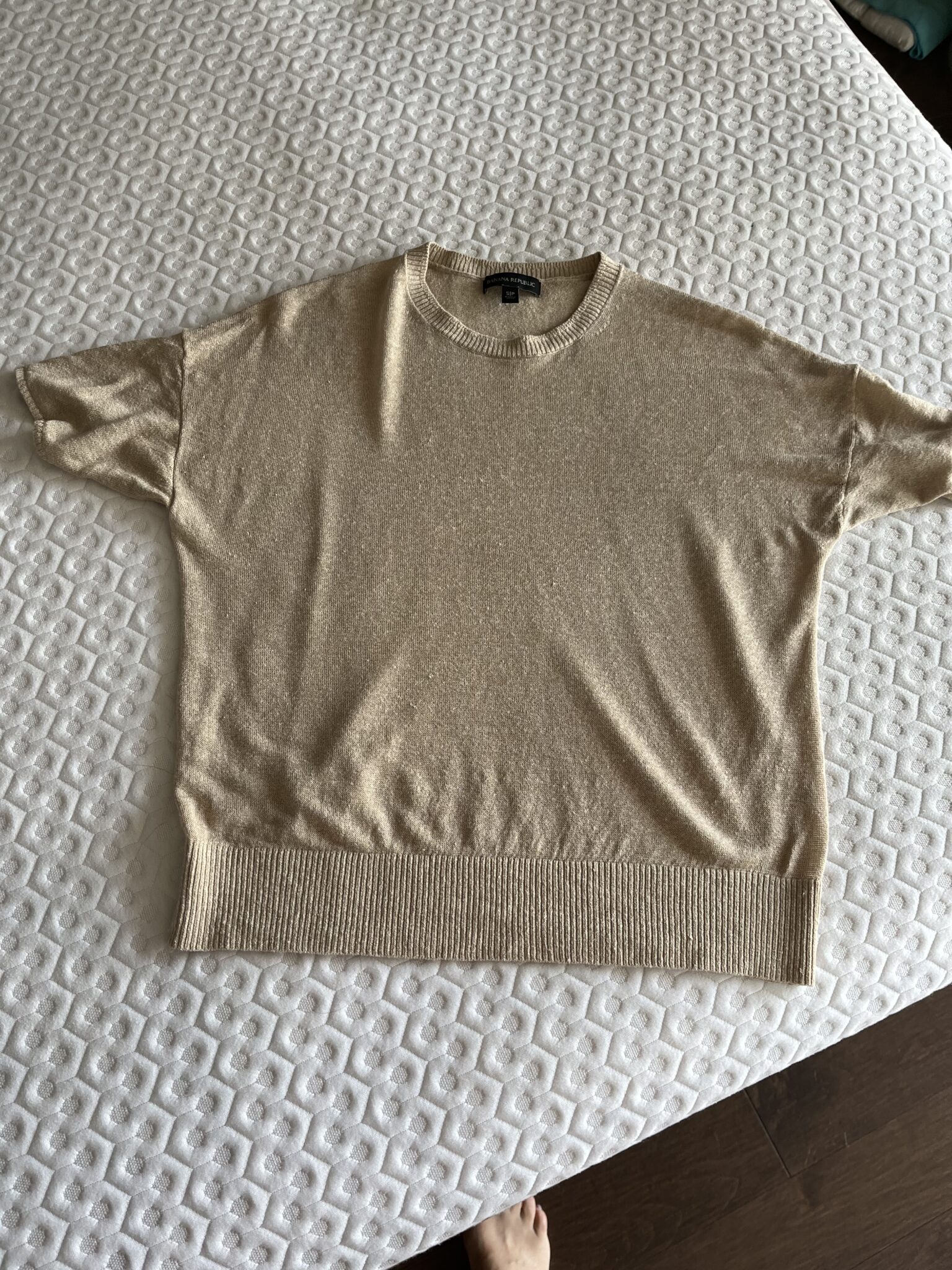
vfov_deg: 67.3
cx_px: 476
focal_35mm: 26
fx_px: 953
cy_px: 635
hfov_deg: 53.1
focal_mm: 5.1
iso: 100
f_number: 1.6
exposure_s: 1/121
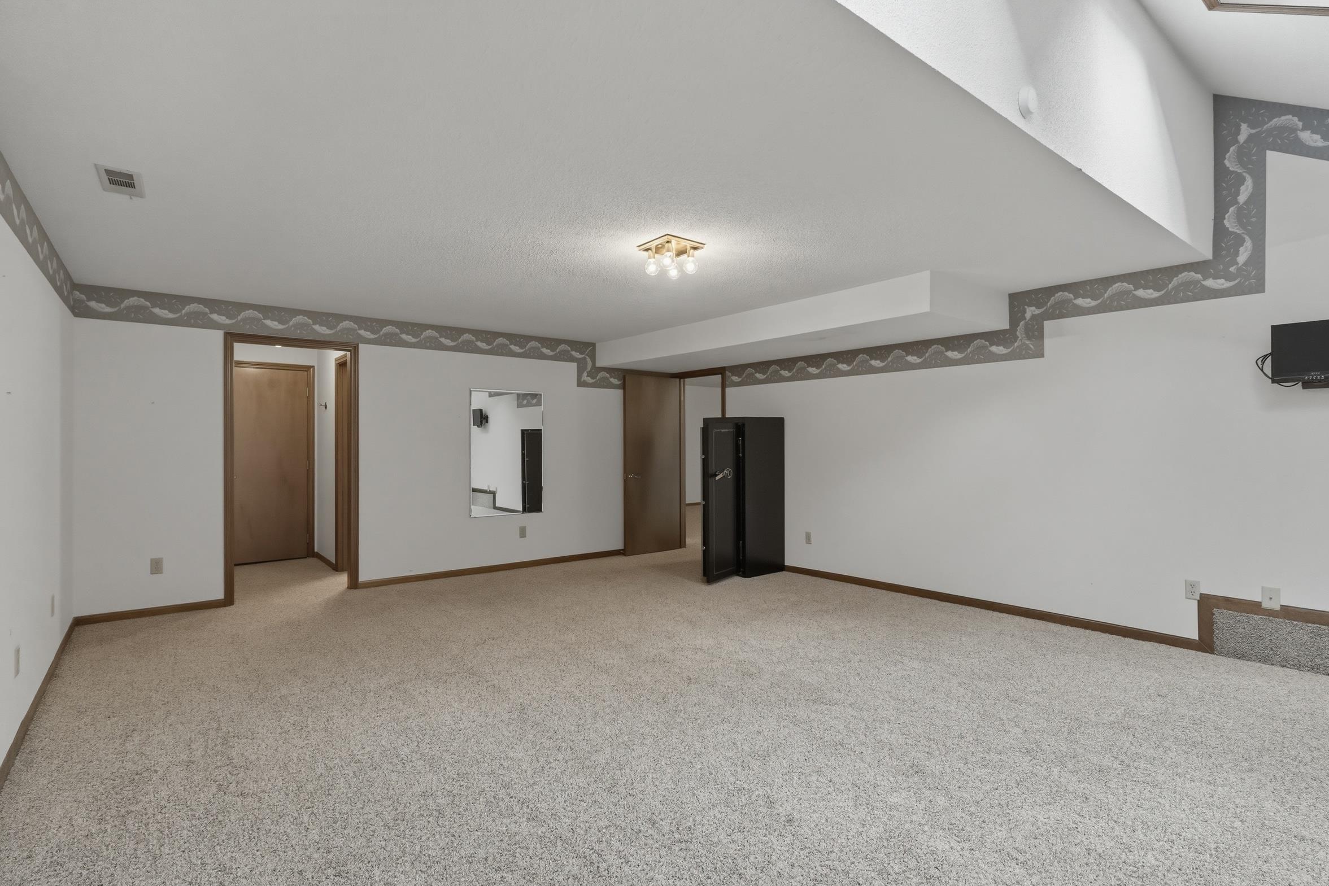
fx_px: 647
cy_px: 451
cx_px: 679
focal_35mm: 18
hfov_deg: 91.5
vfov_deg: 68.8
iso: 800
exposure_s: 1/320
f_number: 4
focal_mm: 11
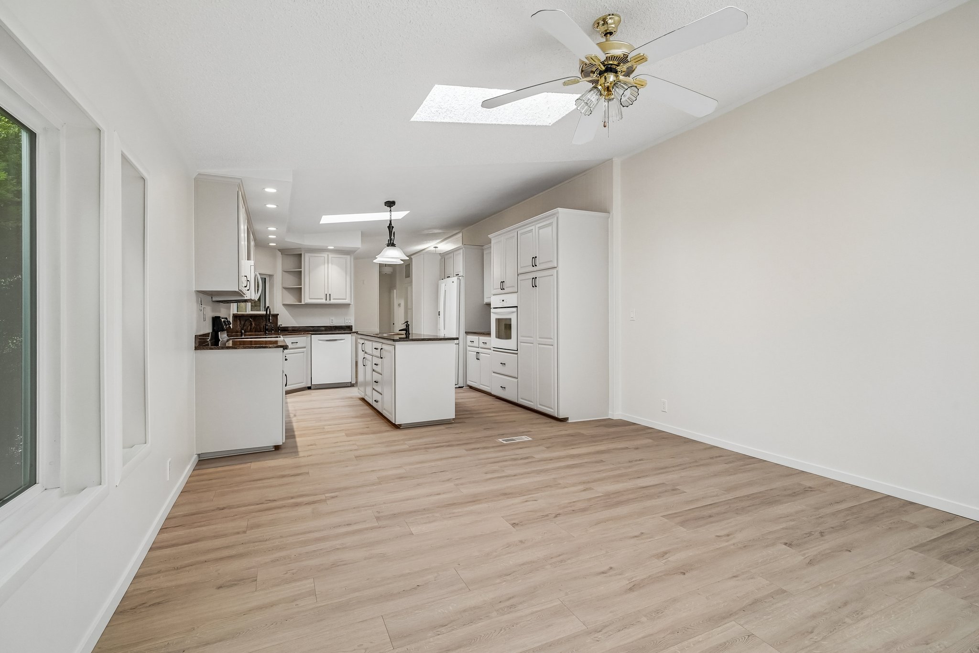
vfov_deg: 73.7
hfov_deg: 96.7
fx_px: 435
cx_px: 490
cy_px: 326
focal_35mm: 16
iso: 1600
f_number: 8
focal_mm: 16
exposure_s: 1/60
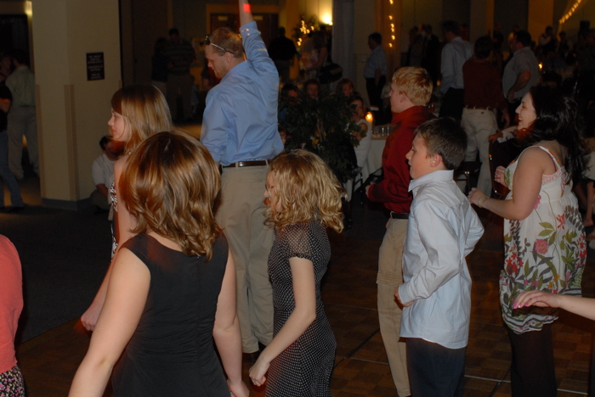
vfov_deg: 25.8
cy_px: 198
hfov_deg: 37.8
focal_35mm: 52
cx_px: 298
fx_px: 868
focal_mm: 35
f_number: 4.5
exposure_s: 1/10
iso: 400
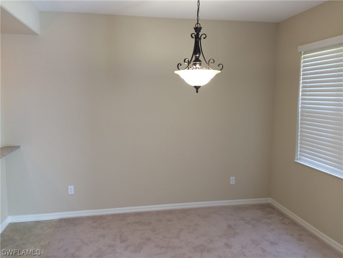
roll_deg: +0.4
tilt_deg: -8.1
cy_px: 129
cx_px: 172
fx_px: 287
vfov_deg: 48.2
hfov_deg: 61.7
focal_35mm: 29
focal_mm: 4.15
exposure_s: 1/30
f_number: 2.2
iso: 40
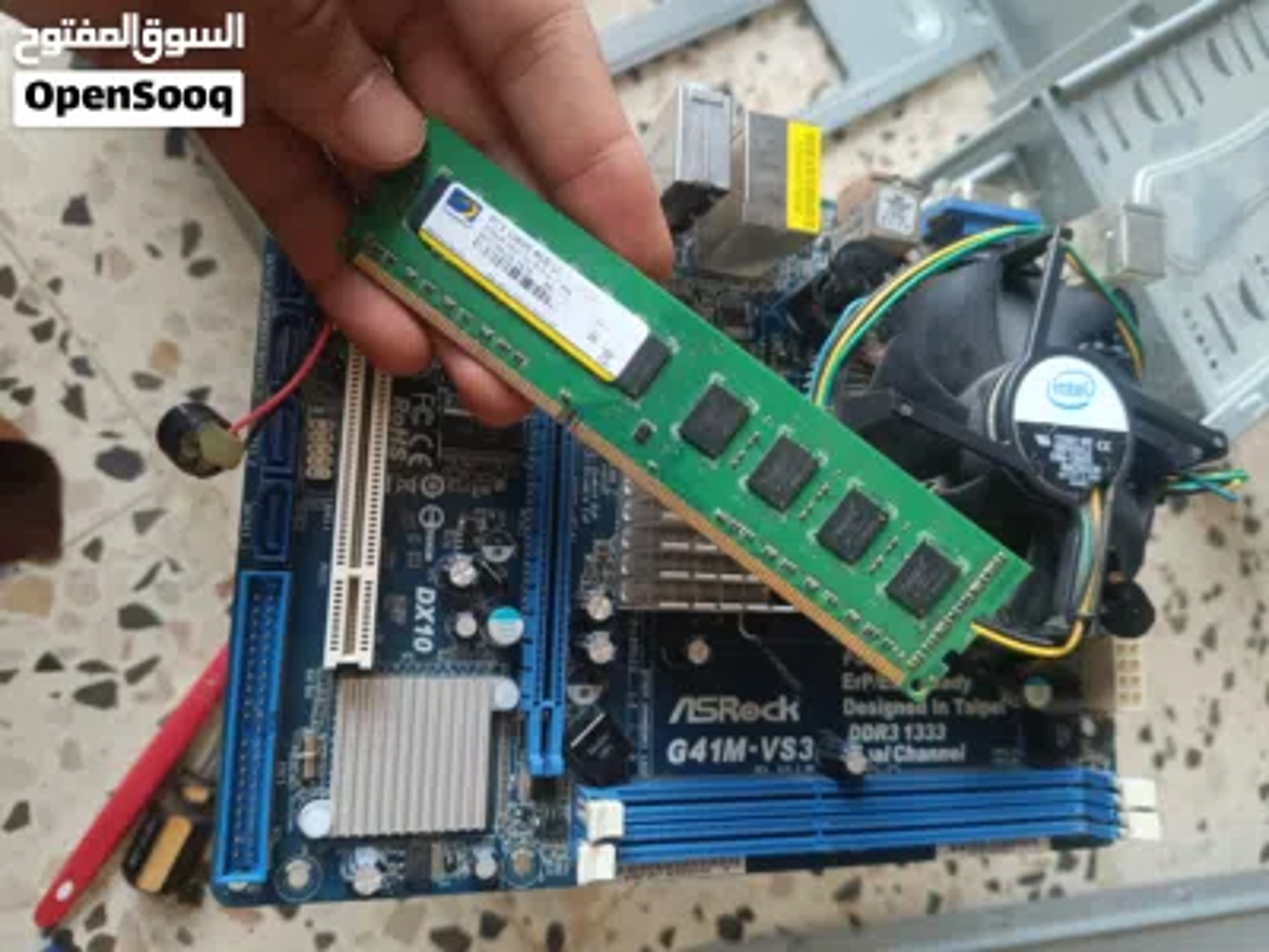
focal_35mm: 24
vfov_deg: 56.8
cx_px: 634
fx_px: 880
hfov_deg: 71.6
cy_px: 476
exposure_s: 1/33.3
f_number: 1.88
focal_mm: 5.59
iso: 593
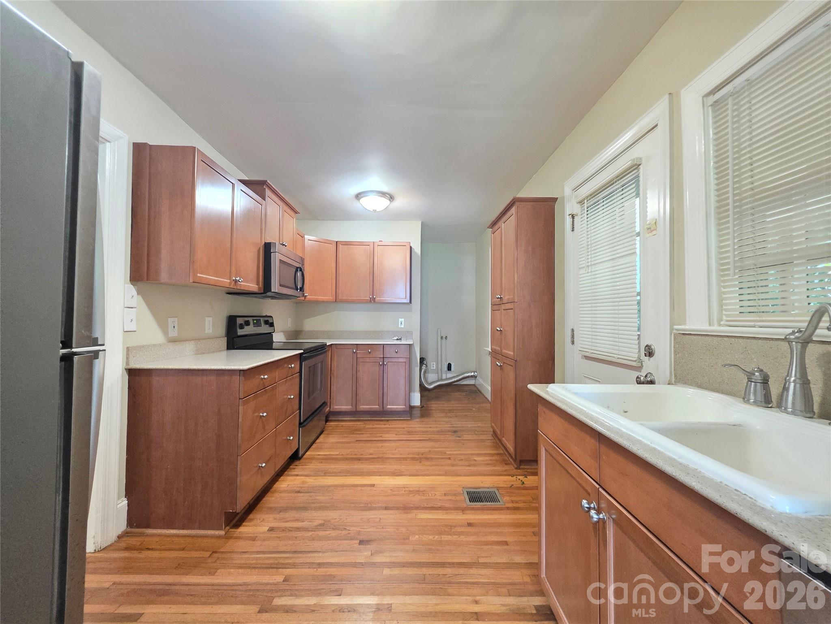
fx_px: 312
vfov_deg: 89.9
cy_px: 312
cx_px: 416
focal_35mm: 13
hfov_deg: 106.2
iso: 1000
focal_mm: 2.2
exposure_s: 1/60
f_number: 1.9
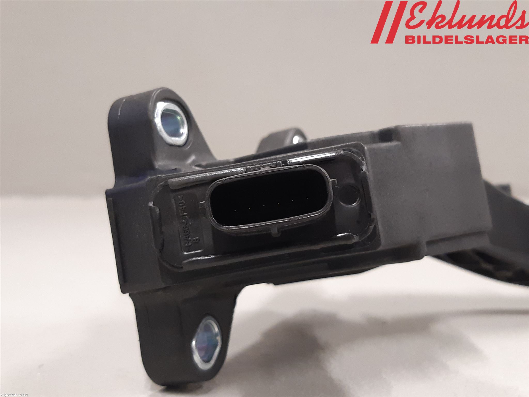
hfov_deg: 67.3
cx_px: 264
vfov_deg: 53.1
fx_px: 397
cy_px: 198
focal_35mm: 26
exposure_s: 1/33
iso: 200
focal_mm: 3.93
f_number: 1.7
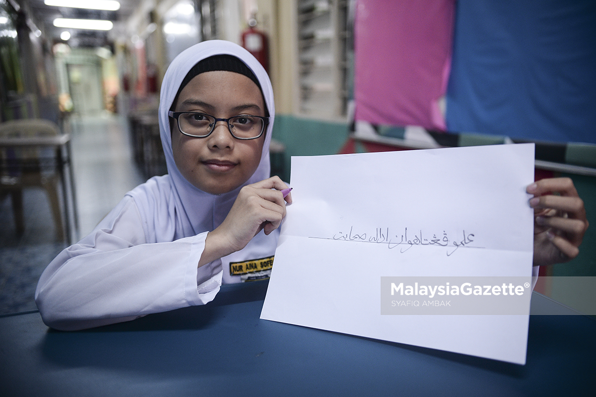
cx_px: 298
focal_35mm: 34
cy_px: 198
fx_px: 563
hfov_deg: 55.8
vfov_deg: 38.9
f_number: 2.8
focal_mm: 34
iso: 1600
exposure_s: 1/125
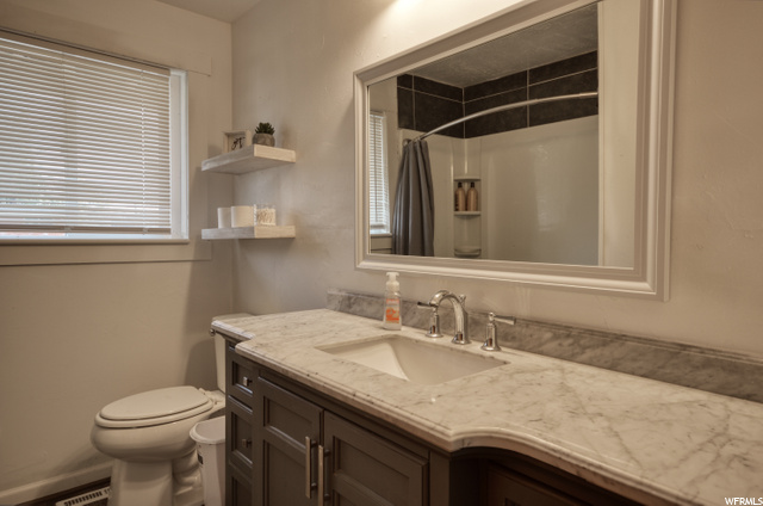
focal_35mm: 21
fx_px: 444
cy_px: 253
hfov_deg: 81.3
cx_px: 382
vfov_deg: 59.3
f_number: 8
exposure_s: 1/10
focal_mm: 14
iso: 100
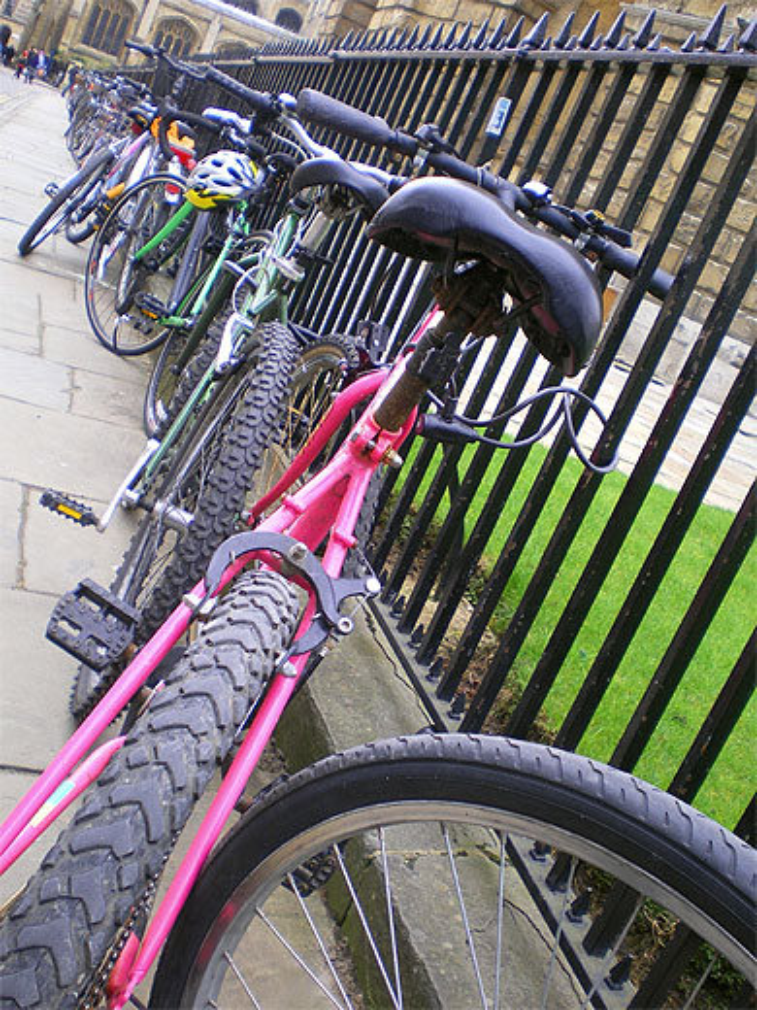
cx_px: 378
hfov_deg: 37.7
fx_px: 1108
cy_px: 505
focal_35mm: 38
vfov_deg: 49.0
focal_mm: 6.3
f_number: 3.1
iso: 64
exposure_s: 1/30
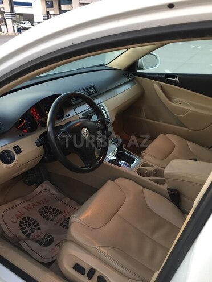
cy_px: 141
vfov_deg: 61.7
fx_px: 237
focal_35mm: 29
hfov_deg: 48.2
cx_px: 106
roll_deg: +1.2
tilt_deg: -25.5
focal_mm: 4.15
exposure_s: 1/33
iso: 100
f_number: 2.2
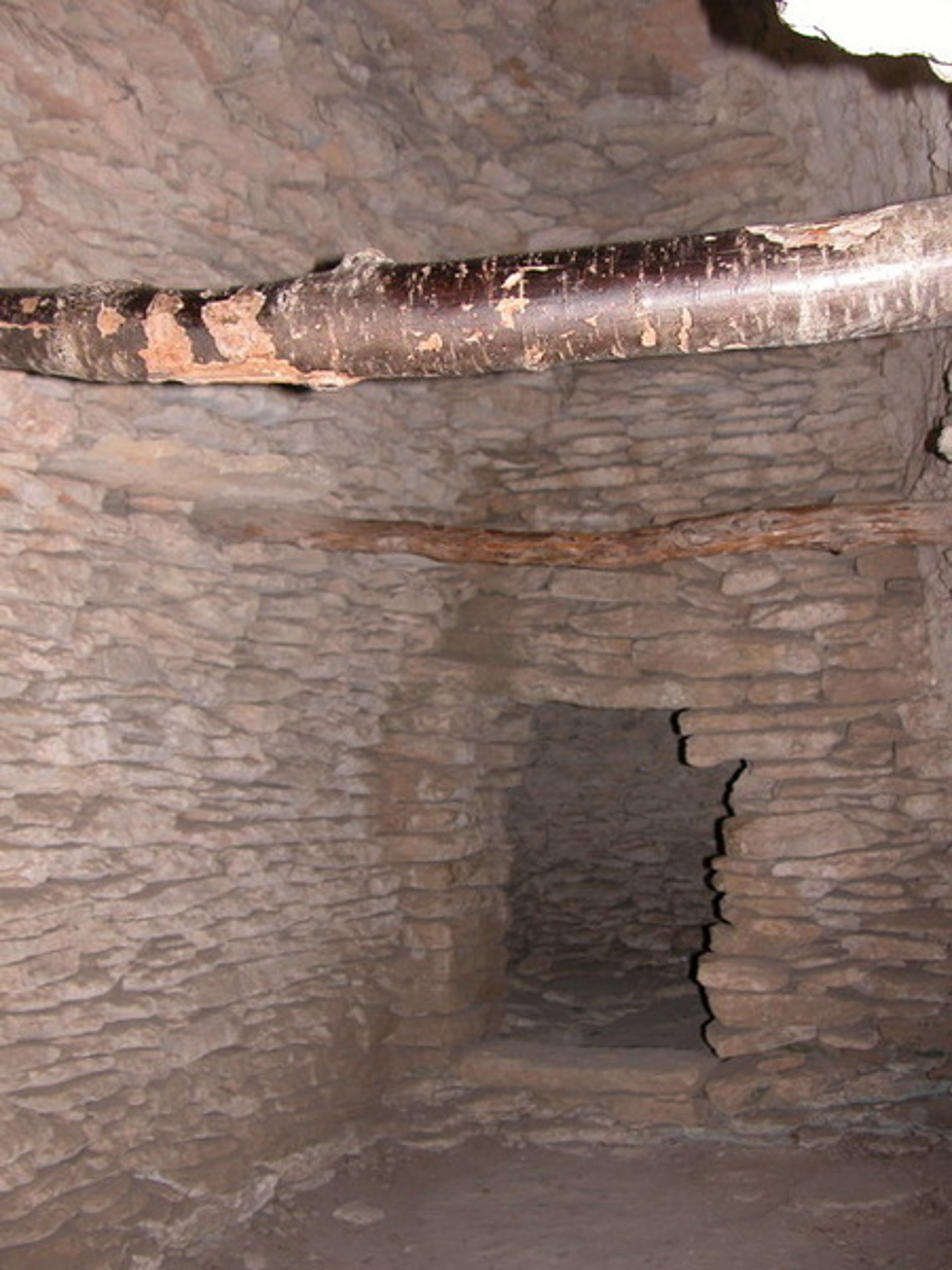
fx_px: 1283
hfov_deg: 40.7
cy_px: 635
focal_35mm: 35
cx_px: 476
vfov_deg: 52.6
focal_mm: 8.9
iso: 100
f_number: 2.8
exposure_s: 1/60
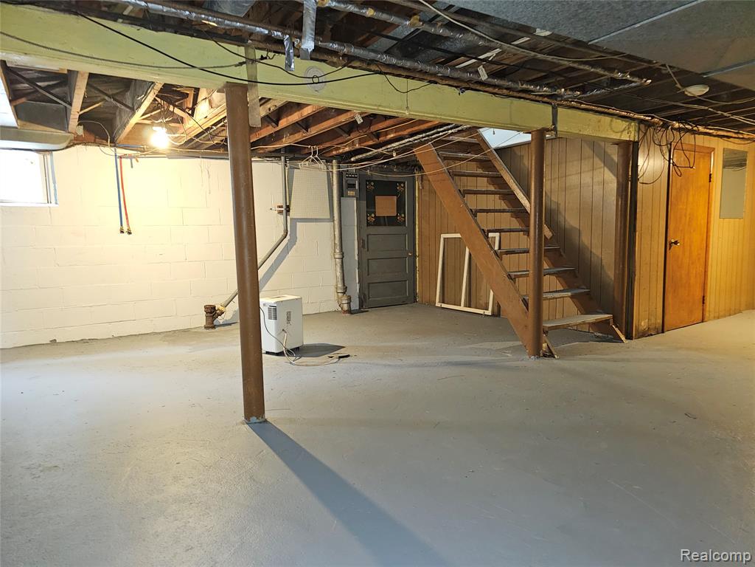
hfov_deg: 73.9
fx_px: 502
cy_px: 284
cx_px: 378
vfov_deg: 58.9
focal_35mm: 23
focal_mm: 6.3
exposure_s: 1/9.99
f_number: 1.7
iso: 200
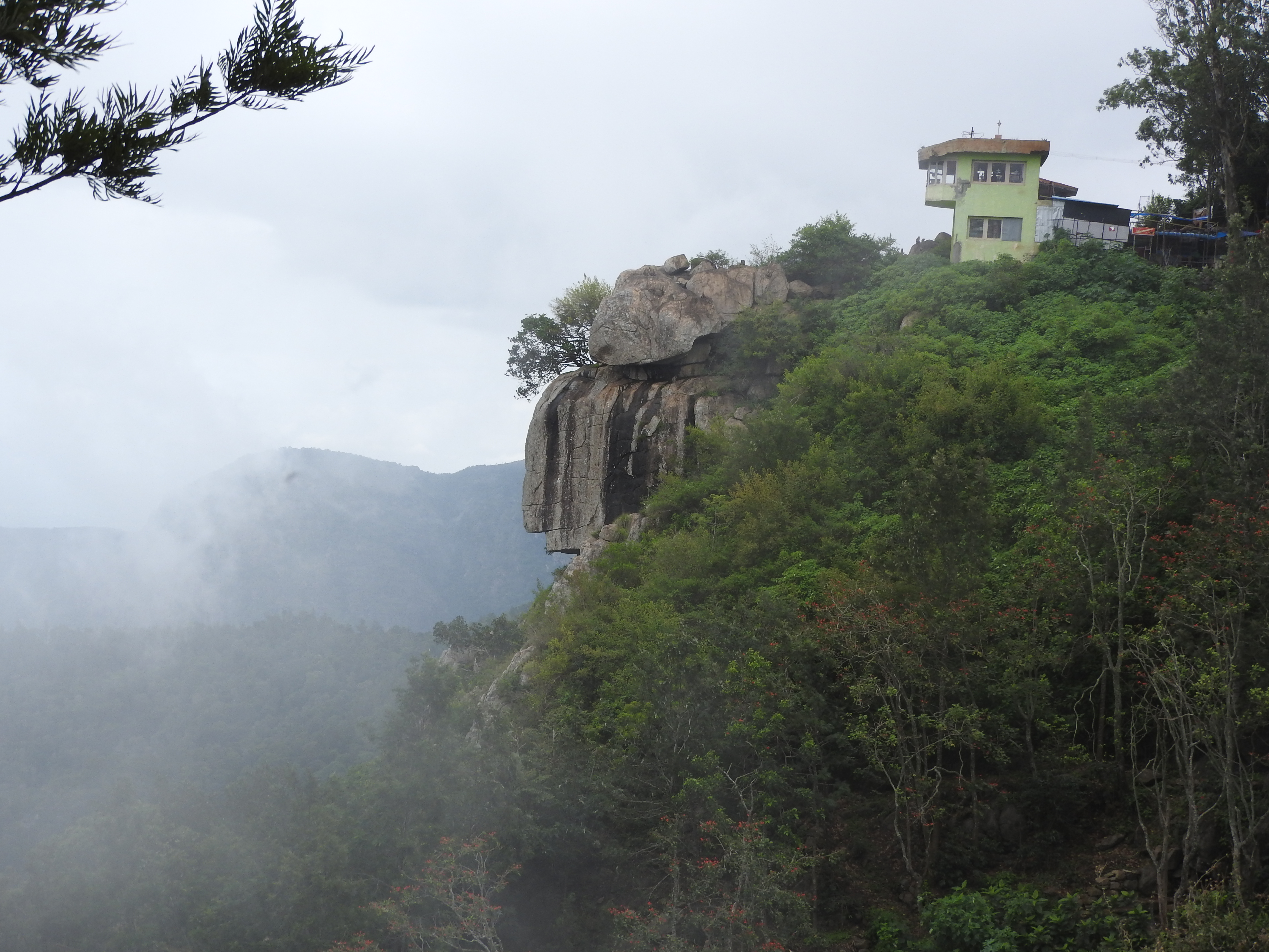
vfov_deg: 26.6
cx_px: 634
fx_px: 2016
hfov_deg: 34.9
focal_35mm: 55
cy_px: 476
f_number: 4
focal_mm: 9.9
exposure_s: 1/500
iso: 100
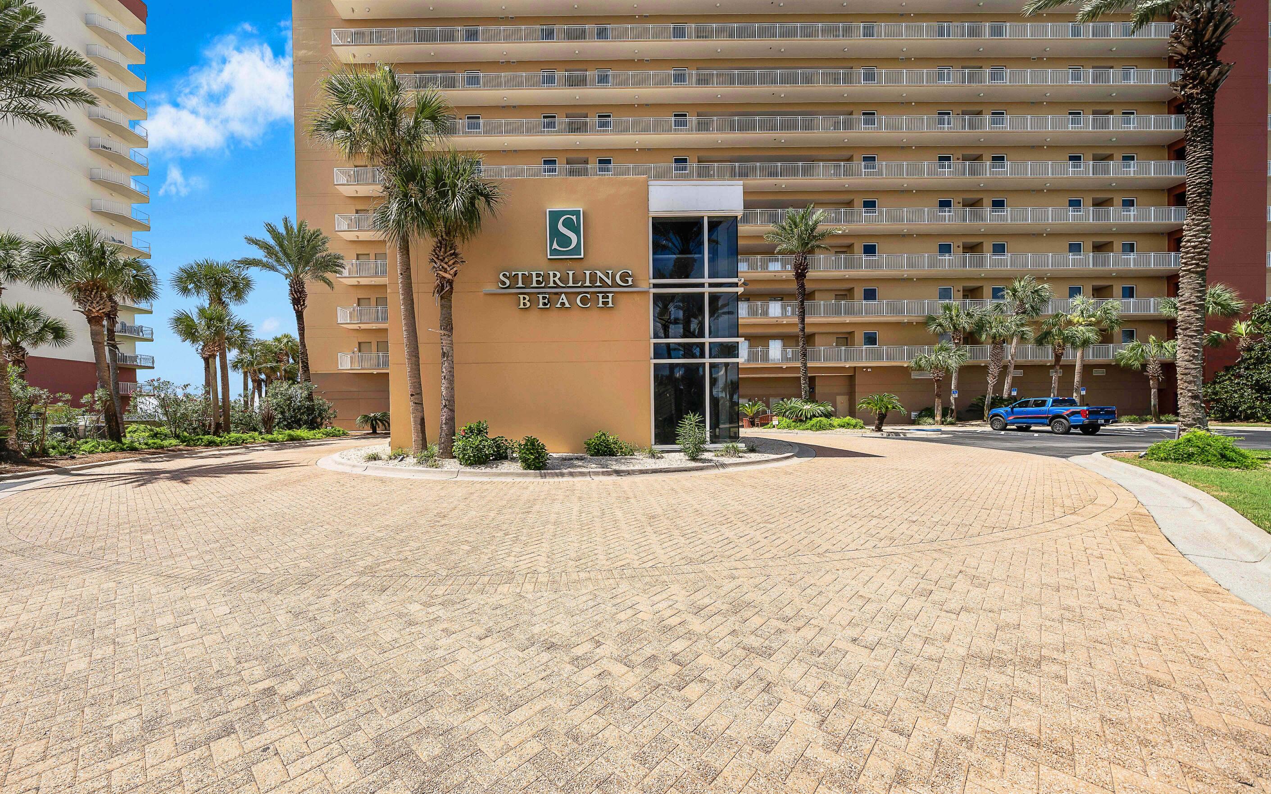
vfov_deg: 82.7
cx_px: 596
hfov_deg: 109.2
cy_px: 421
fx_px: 450
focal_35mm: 13
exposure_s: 1/400
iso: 100
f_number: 6.3
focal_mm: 12
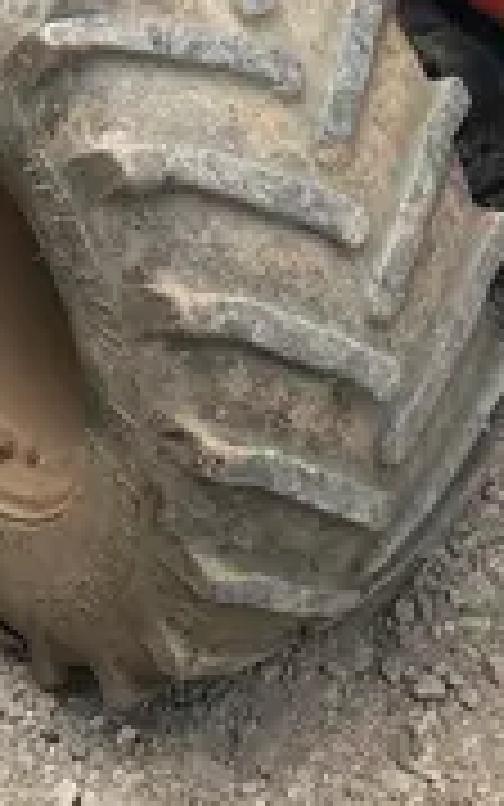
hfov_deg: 11.6
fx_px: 2481
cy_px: -317
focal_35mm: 113
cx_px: 369
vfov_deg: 17.1
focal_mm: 5.7
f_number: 1.5
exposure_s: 1/181
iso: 40
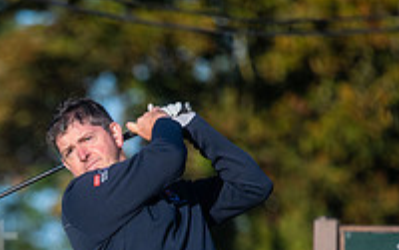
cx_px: -104
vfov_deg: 1.5
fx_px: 9624
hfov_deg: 2.4
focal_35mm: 885
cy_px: 379
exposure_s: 1/2000
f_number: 4
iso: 200
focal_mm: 300
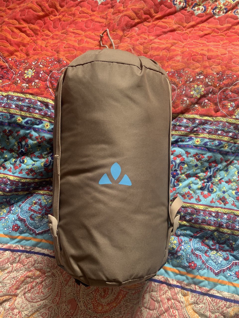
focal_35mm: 26
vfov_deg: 67.3
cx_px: 120
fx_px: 239
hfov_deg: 53.1
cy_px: 159
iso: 64
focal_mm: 4.25
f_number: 1.8
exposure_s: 1/121
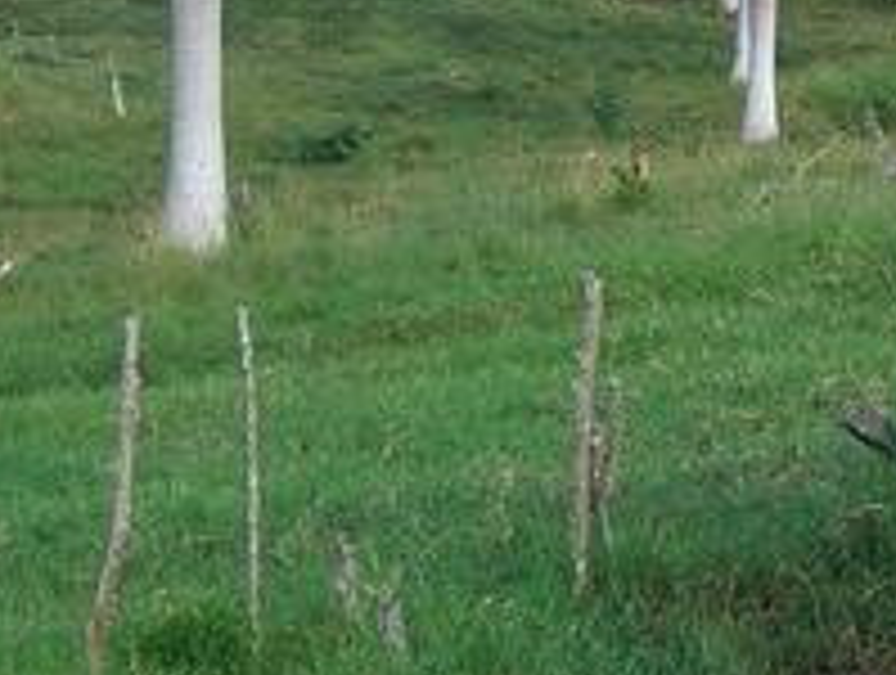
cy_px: -310
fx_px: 4745
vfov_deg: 8.0
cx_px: 955
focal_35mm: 183
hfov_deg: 10.7
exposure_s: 1/320
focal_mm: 11.8
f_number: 3.6
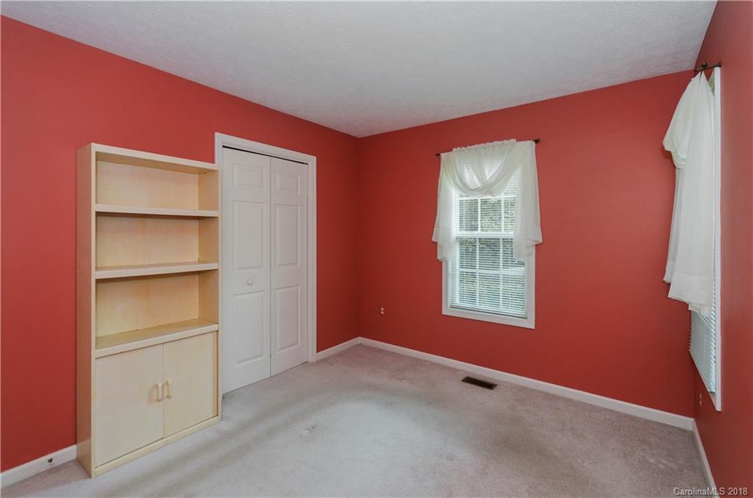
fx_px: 313
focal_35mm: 15
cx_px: 376
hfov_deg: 100.5
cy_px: 249
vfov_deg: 77.0
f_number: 7.1
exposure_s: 1/40
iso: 200
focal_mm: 10
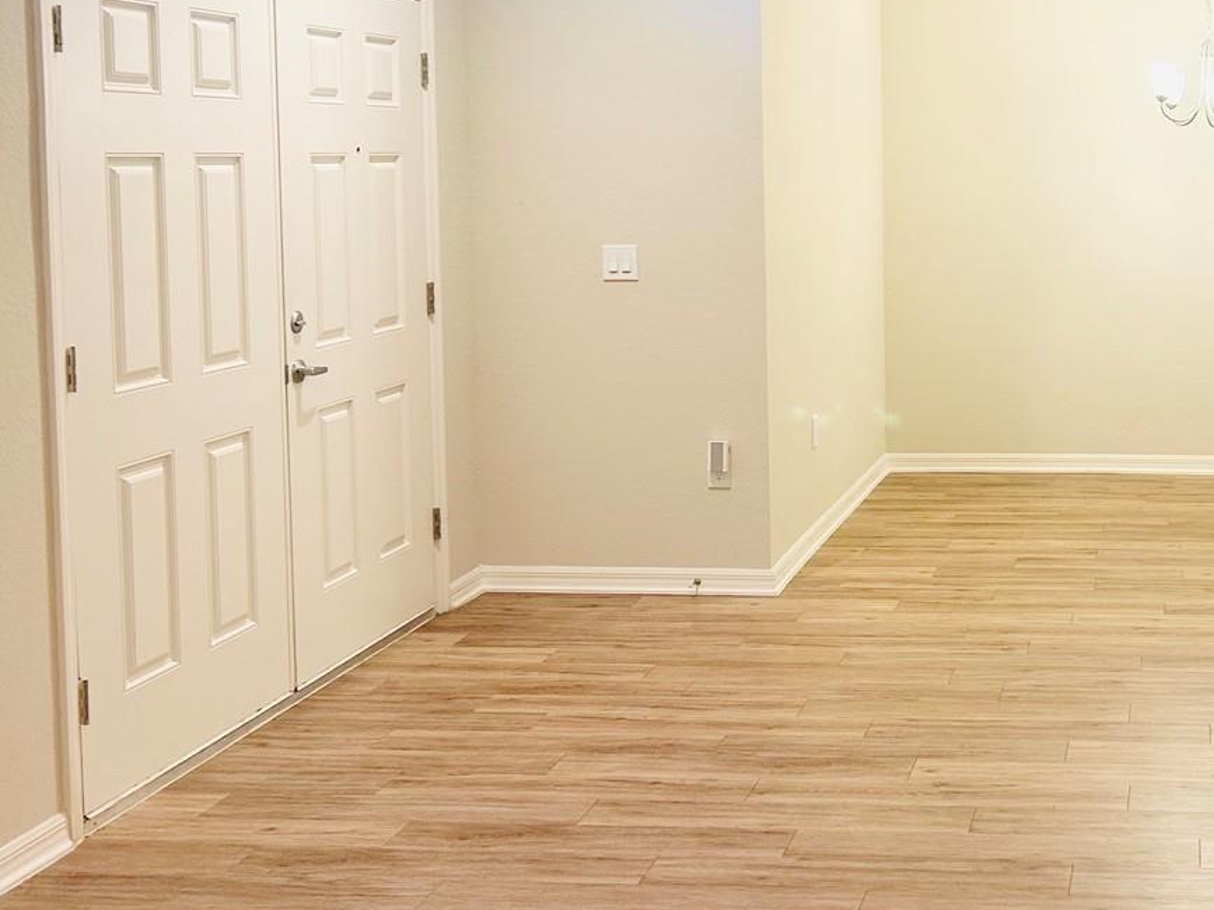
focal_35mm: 48
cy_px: 263
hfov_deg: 37.5
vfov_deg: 29.9
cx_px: 1053
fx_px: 1683
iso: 100
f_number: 1.5
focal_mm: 5.7
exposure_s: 1/60
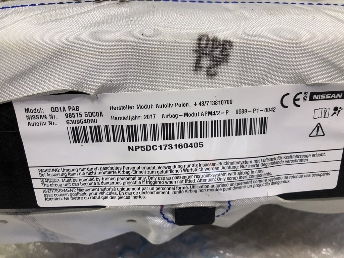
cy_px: 129
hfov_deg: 63.4
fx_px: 278
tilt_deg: -58.1
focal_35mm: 28
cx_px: 172
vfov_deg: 49.7
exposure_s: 1/33
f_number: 1.8
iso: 32
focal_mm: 4
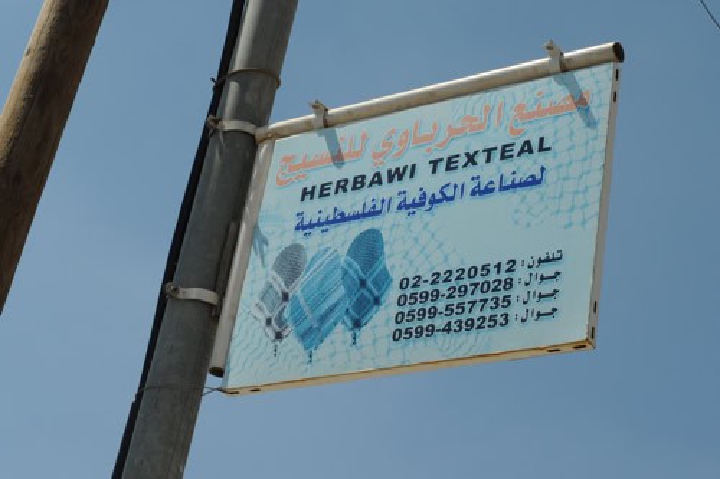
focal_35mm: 50
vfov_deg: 27.0
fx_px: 1000
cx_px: 360
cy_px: 240
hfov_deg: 39.6
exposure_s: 1/800
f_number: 14
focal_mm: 50
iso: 400
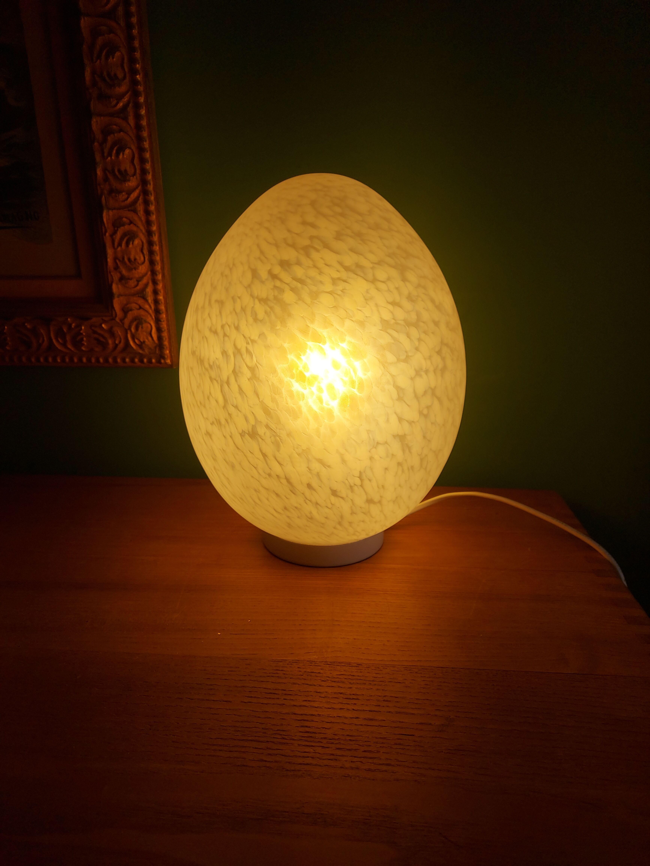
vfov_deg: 71.6
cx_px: 325
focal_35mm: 24
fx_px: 601
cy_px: 433
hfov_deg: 56.8
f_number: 1.8
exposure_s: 1/320
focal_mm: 5.23
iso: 32
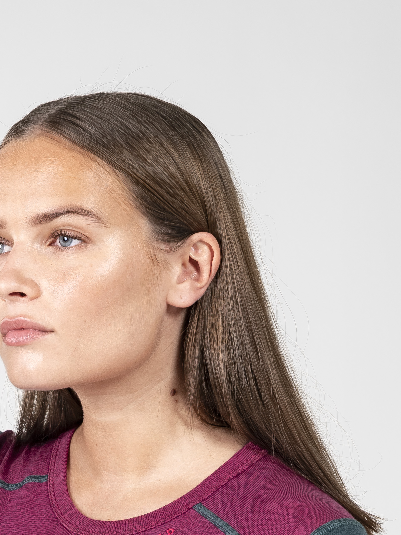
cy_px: 728
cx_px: 68
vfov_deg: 7.8
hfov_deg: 5.9
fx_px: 3861
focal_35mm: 250
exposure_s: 1/160
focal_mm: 70
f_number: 10
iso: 100
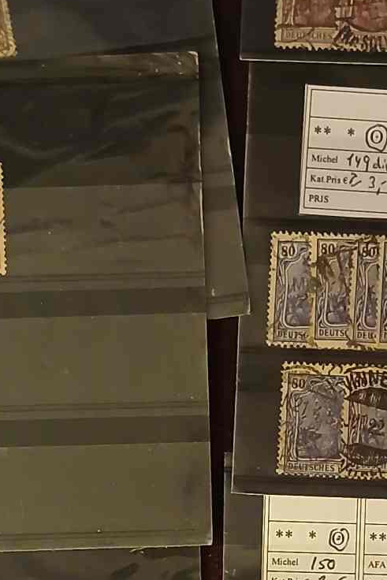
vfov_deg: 20.8
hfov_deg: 14.5
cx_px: 293
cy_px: 619
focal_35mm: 94
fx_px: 1515
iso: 250
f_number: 1.8
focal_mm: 3.98
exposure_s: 1/25
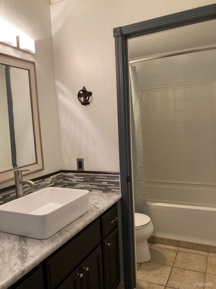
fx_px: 233
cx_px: 108
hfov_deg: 49.7
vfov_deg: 63.4
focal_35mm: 28
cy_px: 144
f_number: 1.8
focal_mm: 3.99
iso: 160
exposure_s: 1/60
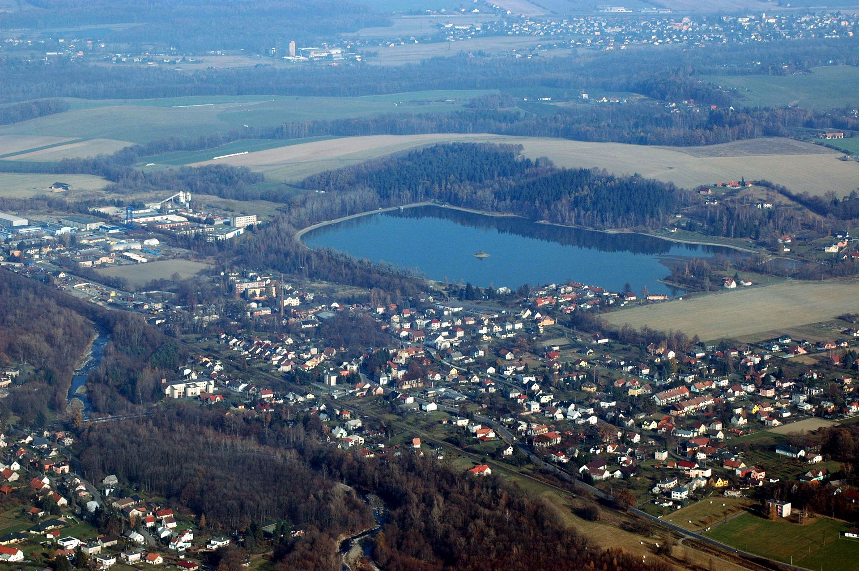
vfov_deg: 13.0
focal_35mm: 105
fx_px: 2503
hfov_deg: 19.5
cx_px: 430
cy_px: 286
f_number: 8
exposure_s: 1/400
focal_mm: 70
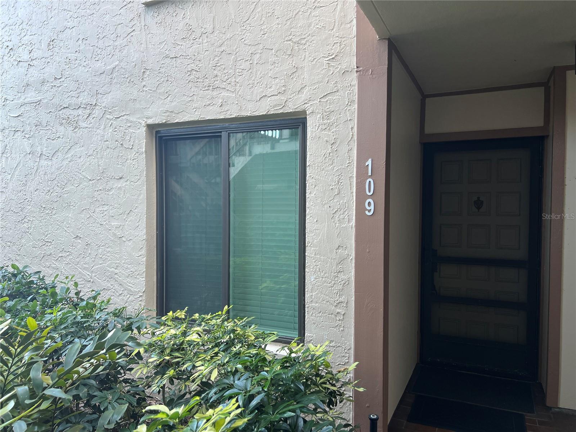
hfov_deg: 67.3
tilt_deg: -1.7
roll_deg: -0.6
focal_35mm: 26
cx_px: 288
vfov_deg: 53.1
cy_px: 216
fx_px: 433
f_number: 1.5
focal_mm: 5.7
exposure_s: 1/121
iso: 50
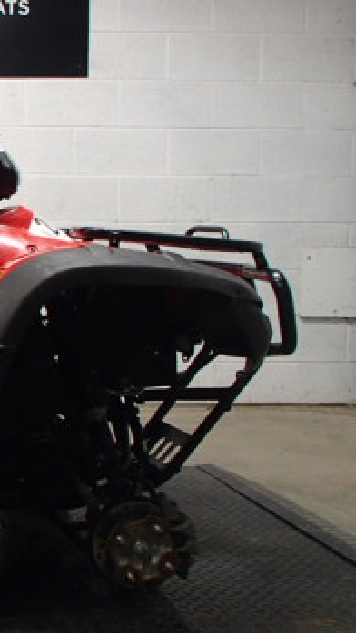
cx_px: -187
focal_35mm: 56
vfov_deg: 37.2
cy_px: 283
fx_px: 941
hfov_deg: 18.7
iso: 400
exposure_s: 1/30
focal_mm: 5
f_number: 3.9
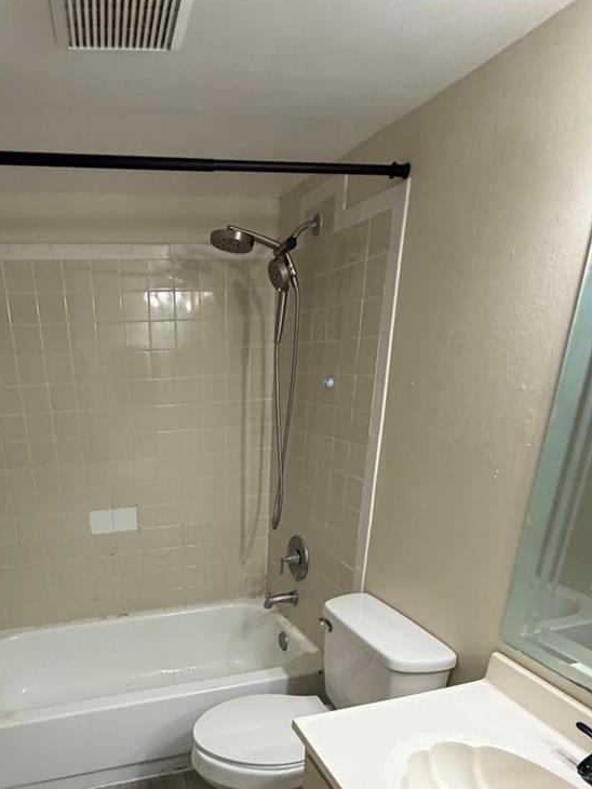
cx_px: 180
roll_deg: +2.8
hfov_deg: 57.1
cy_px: 590
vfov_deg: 69.1
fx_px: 524
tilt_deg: -24.3
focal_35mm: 23
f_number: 2.2
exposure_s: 1/120
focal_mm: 2.22
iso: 320
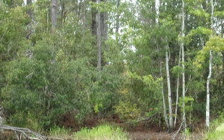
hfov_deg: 16.2
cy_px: 101
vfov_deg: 10.1
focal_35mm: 129
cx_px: 146
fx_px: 787
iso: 80
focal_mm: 11.5
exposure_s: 1/50
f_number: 4.5
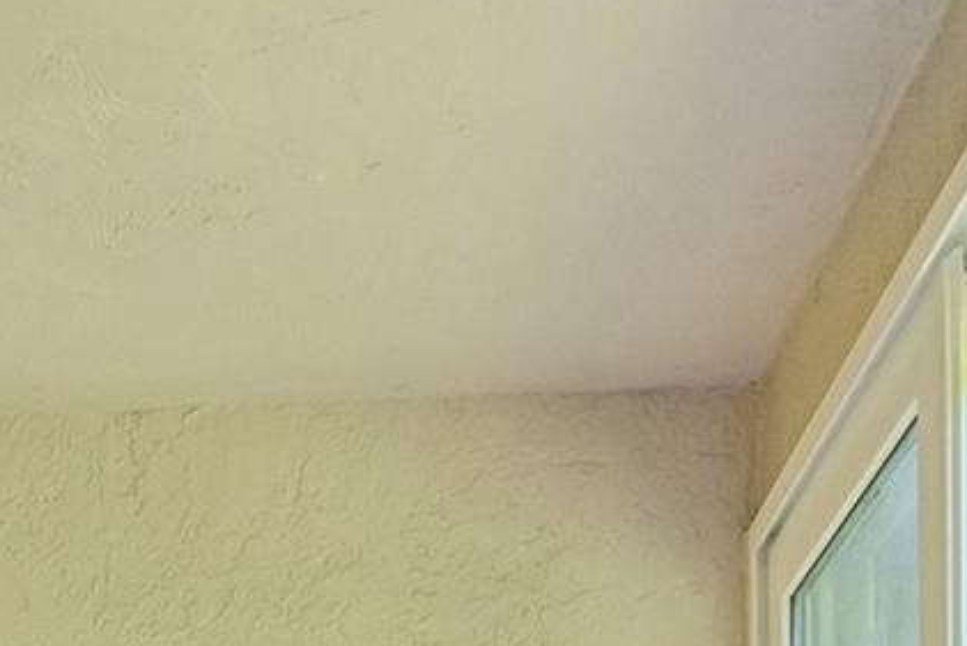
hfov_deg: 25.5
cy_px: 1161
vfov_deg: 18.2
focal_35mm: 59
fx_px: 1583
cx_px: -482
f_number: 8
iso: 400
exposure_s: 1/30
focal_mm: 15.5
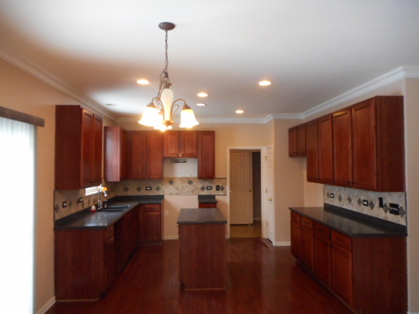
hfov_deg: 69.4
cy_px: 157
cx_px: 210
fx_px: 303
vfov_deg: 54.9
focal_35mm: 25
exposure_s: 1/30
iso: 320
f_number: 3.7
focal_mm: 4.5
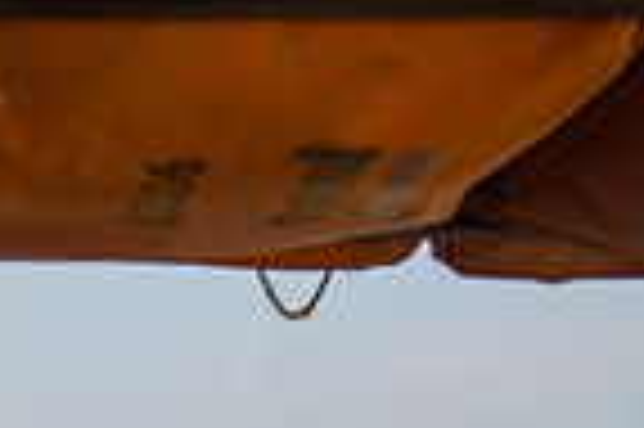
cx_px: -320
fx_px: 2752
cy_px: 651
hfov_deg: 12.7
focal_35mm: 154
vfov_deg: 8.7
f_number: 2.8
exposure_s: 1/400
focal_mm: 38
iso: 100
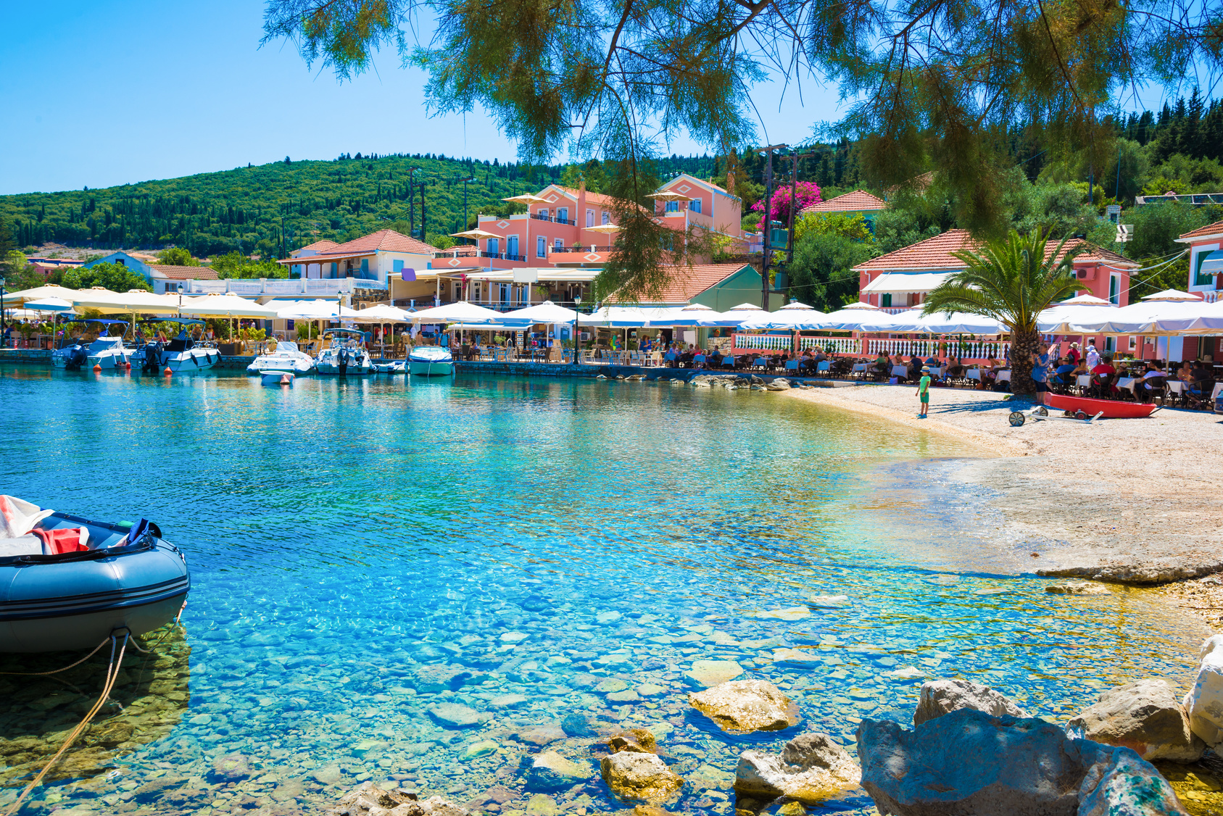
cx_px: 612
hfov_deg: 60.3
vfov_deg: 42.4
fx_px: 1053
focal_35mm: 31
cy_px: 408
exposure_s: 1/160
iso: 100
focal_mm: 31
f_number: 10
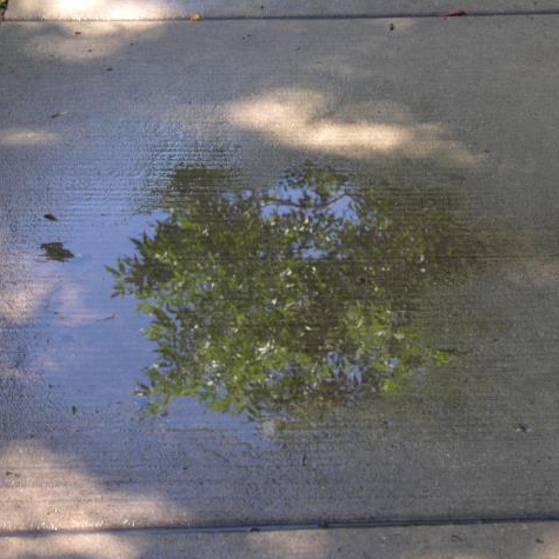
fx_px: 2046
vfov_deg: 15.6
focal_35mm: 112
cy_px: 281
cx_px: 308
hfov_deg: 15.6
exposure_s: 1/56.4
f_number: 4
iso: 50
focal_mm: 24
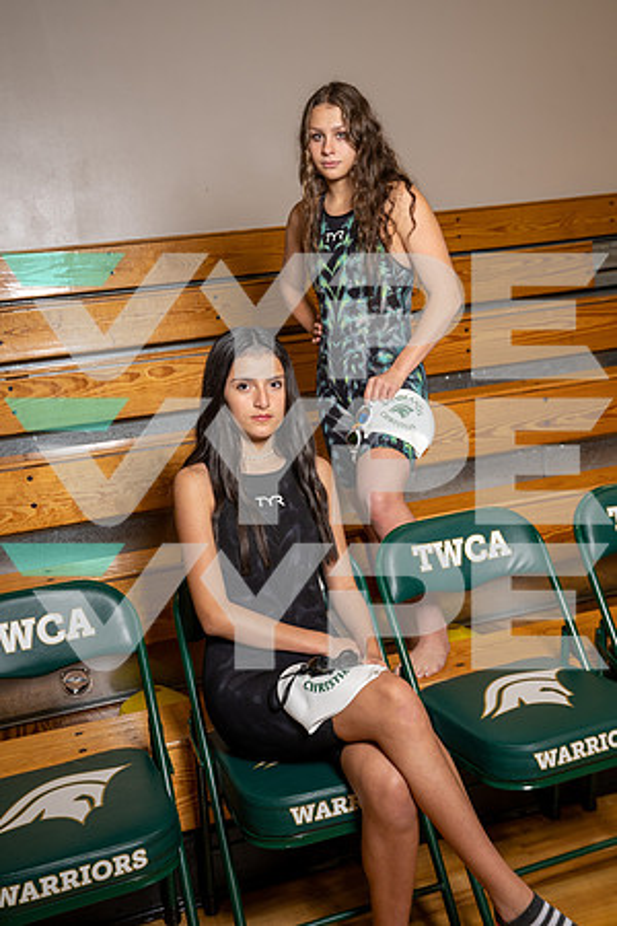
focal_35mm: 41
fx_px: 1054
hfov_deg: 32.6
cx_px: 308
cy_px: 463
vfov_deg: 47.4
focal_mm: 41
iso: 640
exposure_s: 1/250
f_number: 5.6
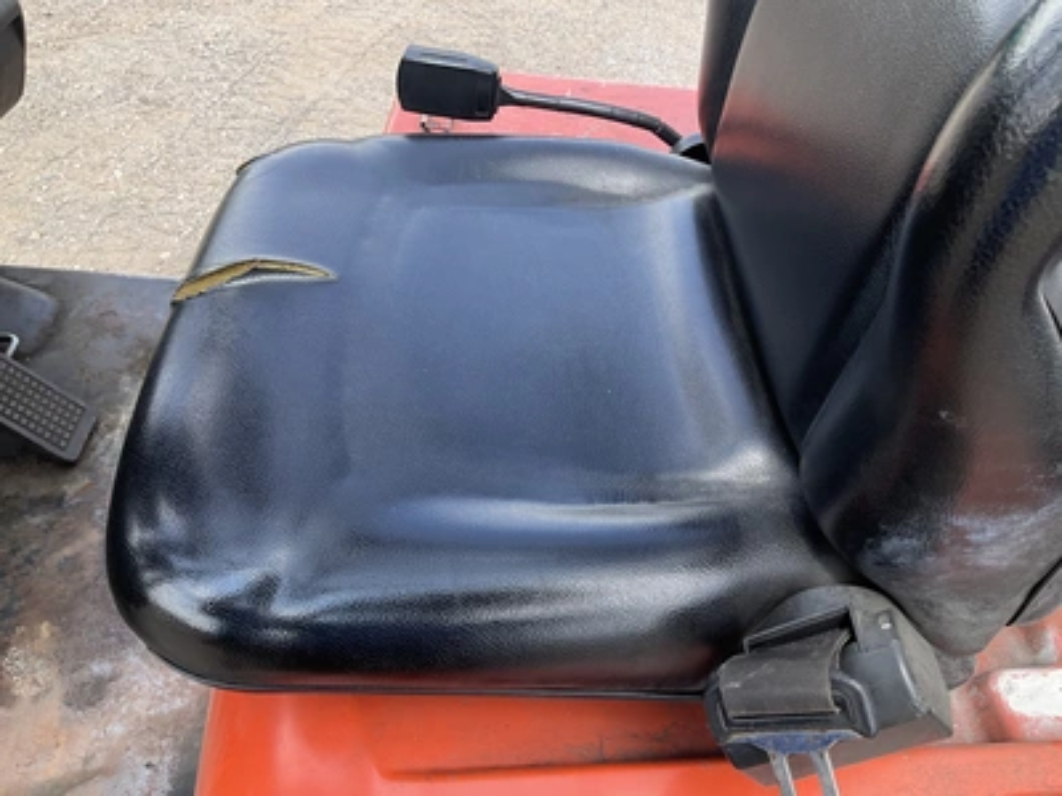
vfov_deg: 48.2
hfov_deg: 61.7
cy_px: 398
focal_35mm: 29
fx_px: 890
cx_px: 531
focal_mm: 3
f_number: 1.8
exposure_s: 1/257
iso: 25
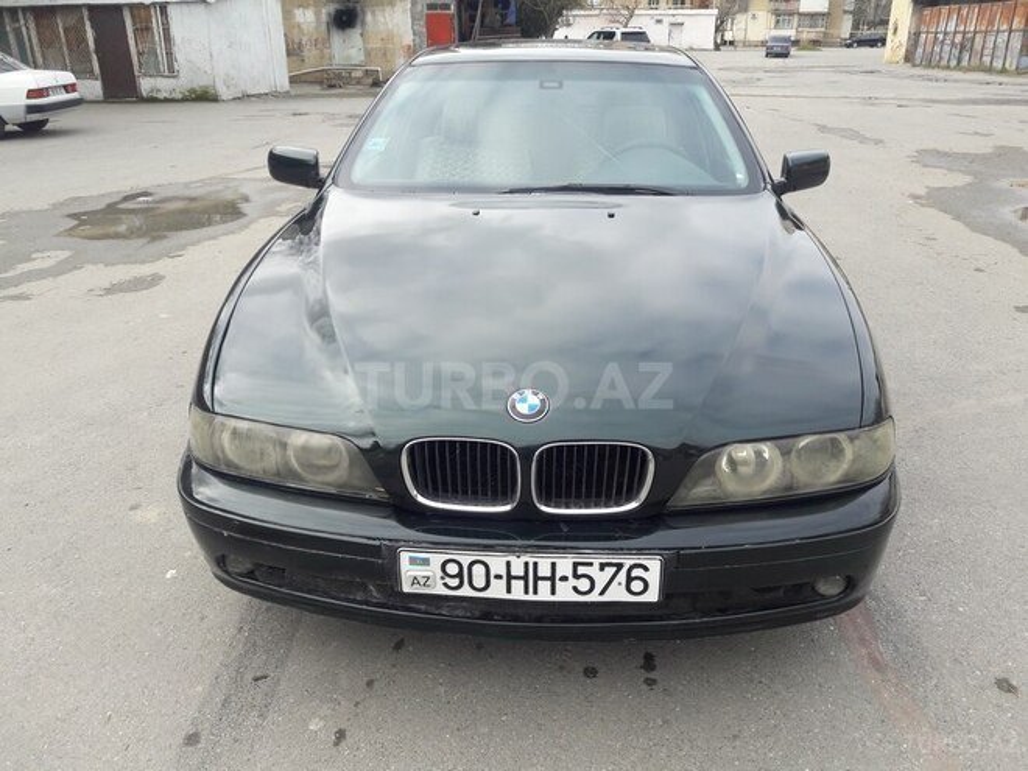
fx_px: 832
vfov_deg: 49.7
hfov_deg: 63.4
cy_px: 386
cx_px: 514
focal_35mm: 28
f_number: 1.9
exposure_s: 1/364
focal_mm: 3.7
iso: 40
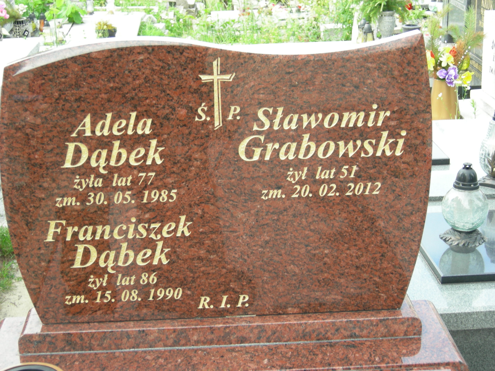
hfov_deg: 29.4
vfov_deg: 22.3
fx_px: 944
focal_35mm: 66
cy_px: 186
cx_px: 248
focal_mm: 13.7
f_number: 3.5
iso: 64
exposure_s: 1/71.1
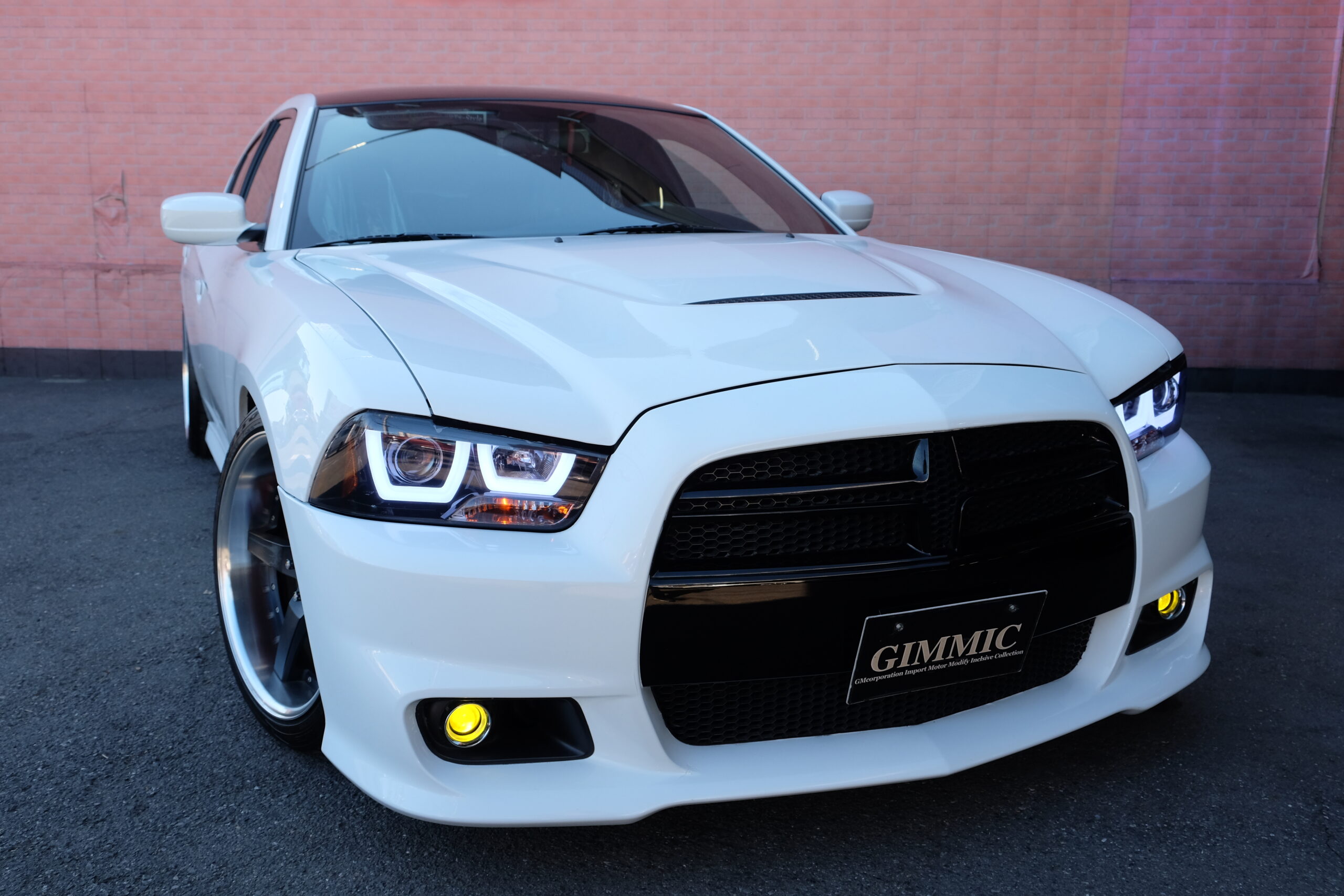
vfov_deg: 42.3
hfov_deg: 60.3
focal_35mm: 31
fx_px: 1157
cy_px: 448
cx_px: 672
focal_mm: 20.5
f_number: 5.6
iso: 400
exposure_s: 1/220
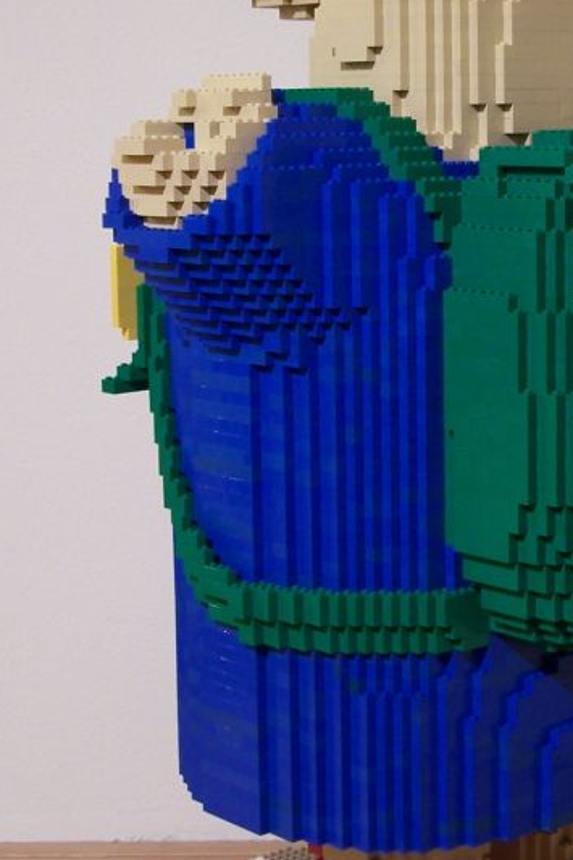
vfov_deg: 26.6
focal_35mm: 76
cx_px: 352
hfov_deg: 17.9
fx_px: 1816
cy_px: 329
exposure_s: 1/2
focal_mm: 6.3
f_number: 2.8
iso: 80
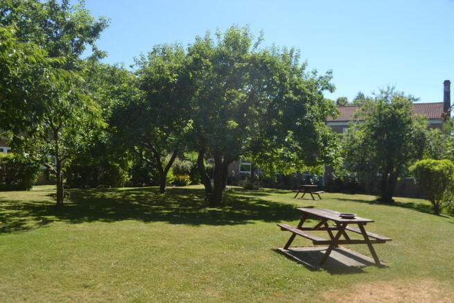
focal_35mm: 30
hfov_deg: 61.9
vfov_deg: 43.6
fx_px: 378
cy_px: 152
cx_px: 227
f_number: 7.1
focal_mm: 20
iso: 100
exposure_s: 1/200
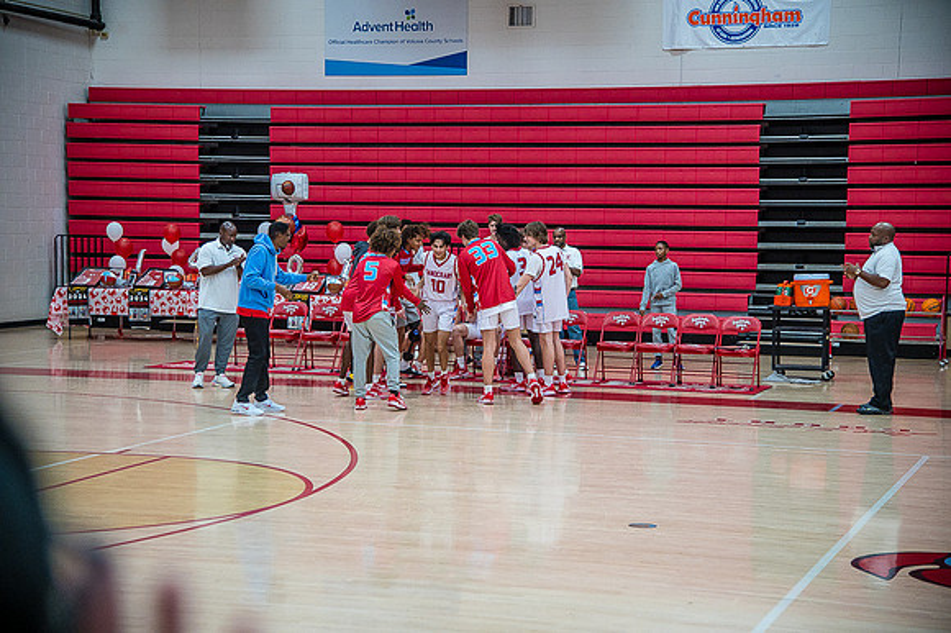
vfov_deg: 18.2
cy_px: 316
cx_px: 476
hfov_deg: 27.0
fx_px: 1980
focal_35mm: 75
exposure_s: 1/320
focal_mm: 75
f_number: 4
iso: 2000
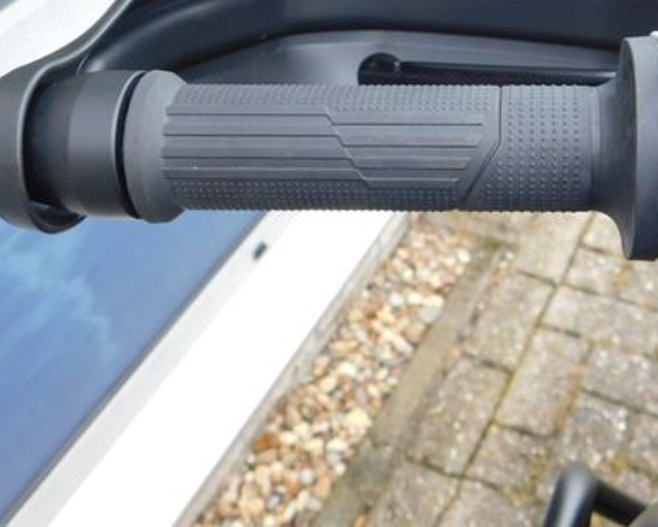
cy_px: 127
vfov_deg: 30.3
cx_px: 475
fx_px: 955
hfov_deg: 37.3
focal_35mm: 49
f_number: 3.2
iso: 125
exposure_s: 1/100
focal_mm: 5.3
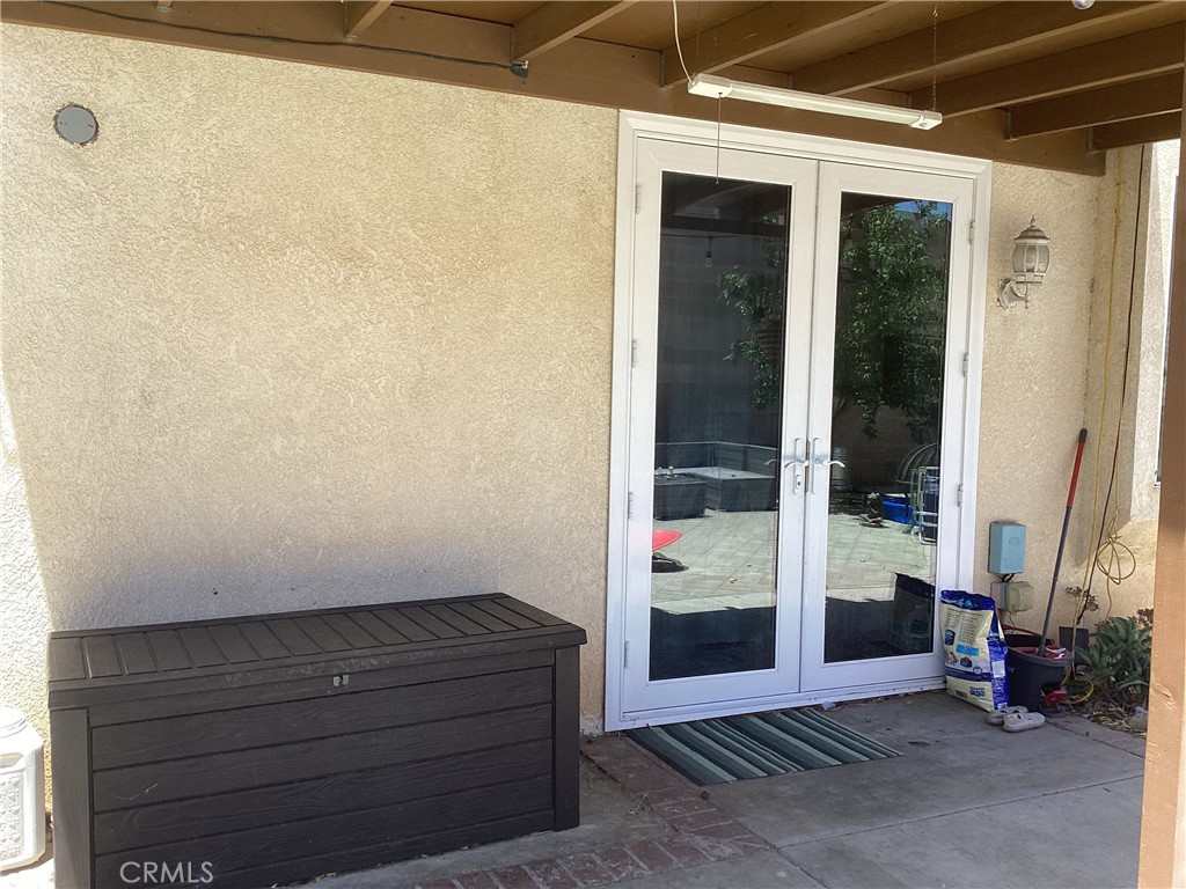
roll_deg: -0.8
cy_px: 444
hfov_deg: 58.4
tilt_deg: -4.1
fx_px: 1062
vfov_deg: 45.4
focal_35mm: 31
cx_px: 593
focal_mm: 3.3
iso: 25
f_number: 2.4
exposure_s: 1/357
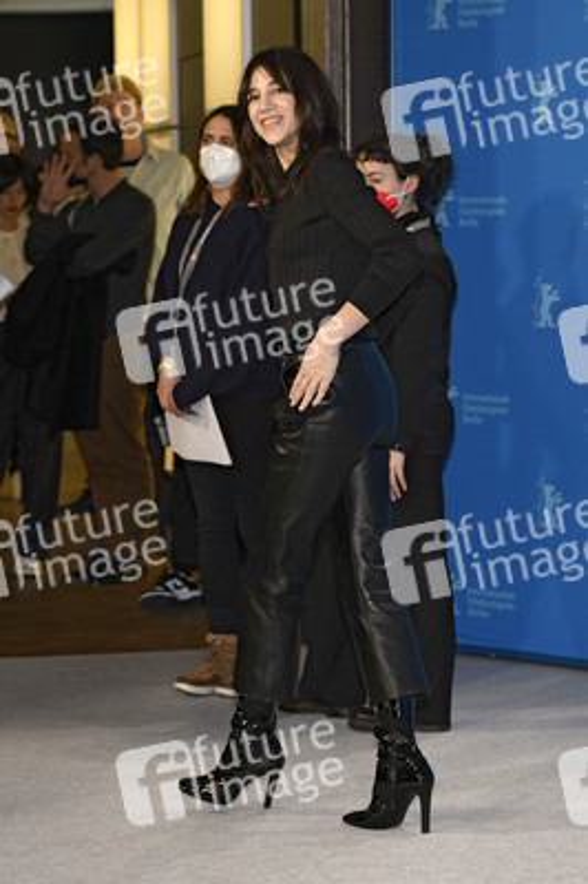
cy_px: 442
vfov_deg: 24.8
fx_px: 2012
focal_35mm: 82
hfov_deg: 16.6
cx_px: 294
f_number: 4
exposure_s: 1/320
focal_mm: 82
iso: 640
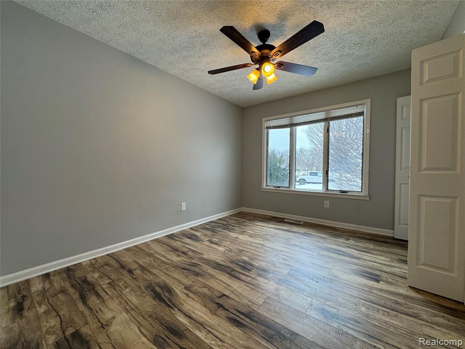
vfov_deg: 85.7
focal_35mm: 14
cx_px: 232
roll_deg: -0.2
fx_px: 188
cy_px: 174
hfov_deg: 102.1
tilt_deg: -1.8
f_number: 2.2
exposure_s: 1/120
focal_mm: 2.22
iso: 80
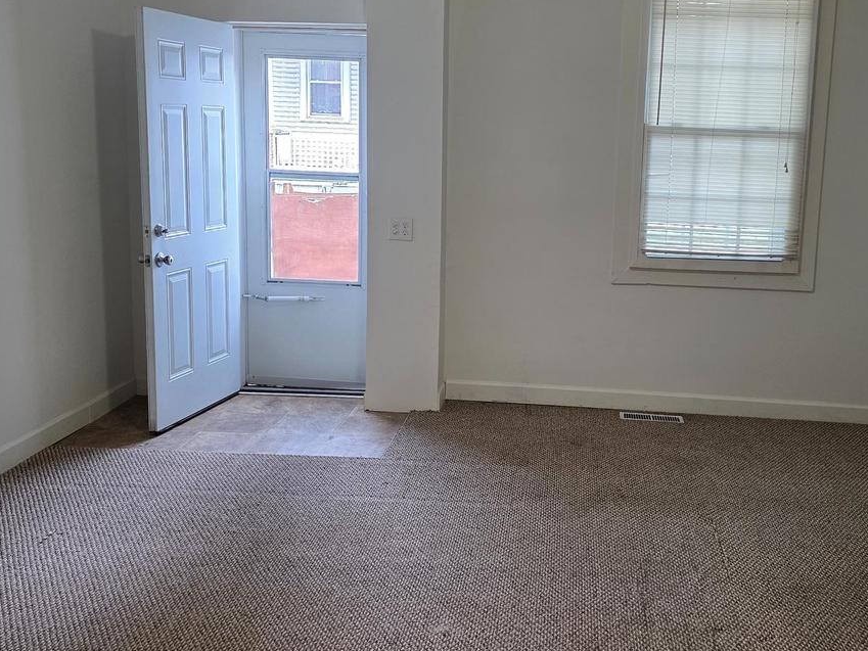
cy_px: 280
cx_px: 513
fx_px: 978
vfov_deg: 36.8
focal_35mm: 39
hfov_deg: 47.6
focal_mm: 6.3
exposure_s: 1/120
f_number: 1.7
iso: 200
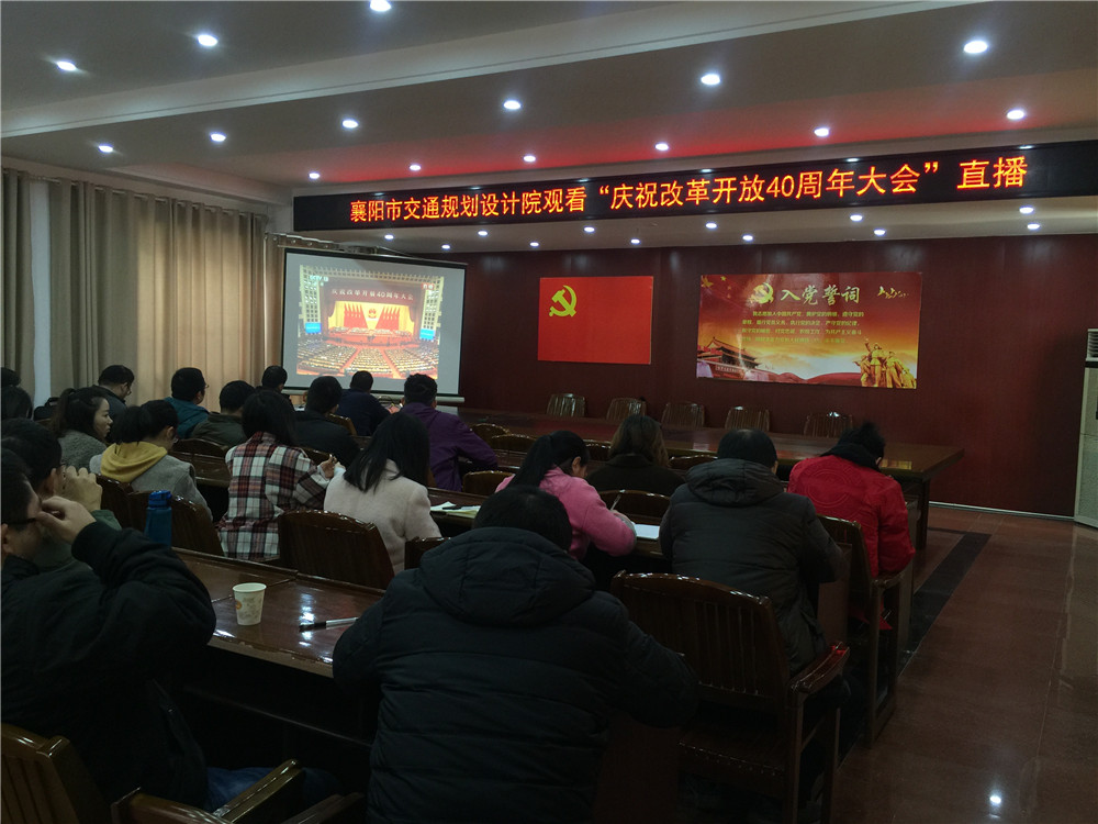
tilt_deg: -4.5
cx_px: 549
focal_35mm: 29
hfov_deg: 61.7
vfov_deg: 48.2
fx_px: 920
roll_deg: -4.2
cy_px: 412
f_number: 2.2
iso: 50
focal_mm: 4.15
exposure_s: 1/30
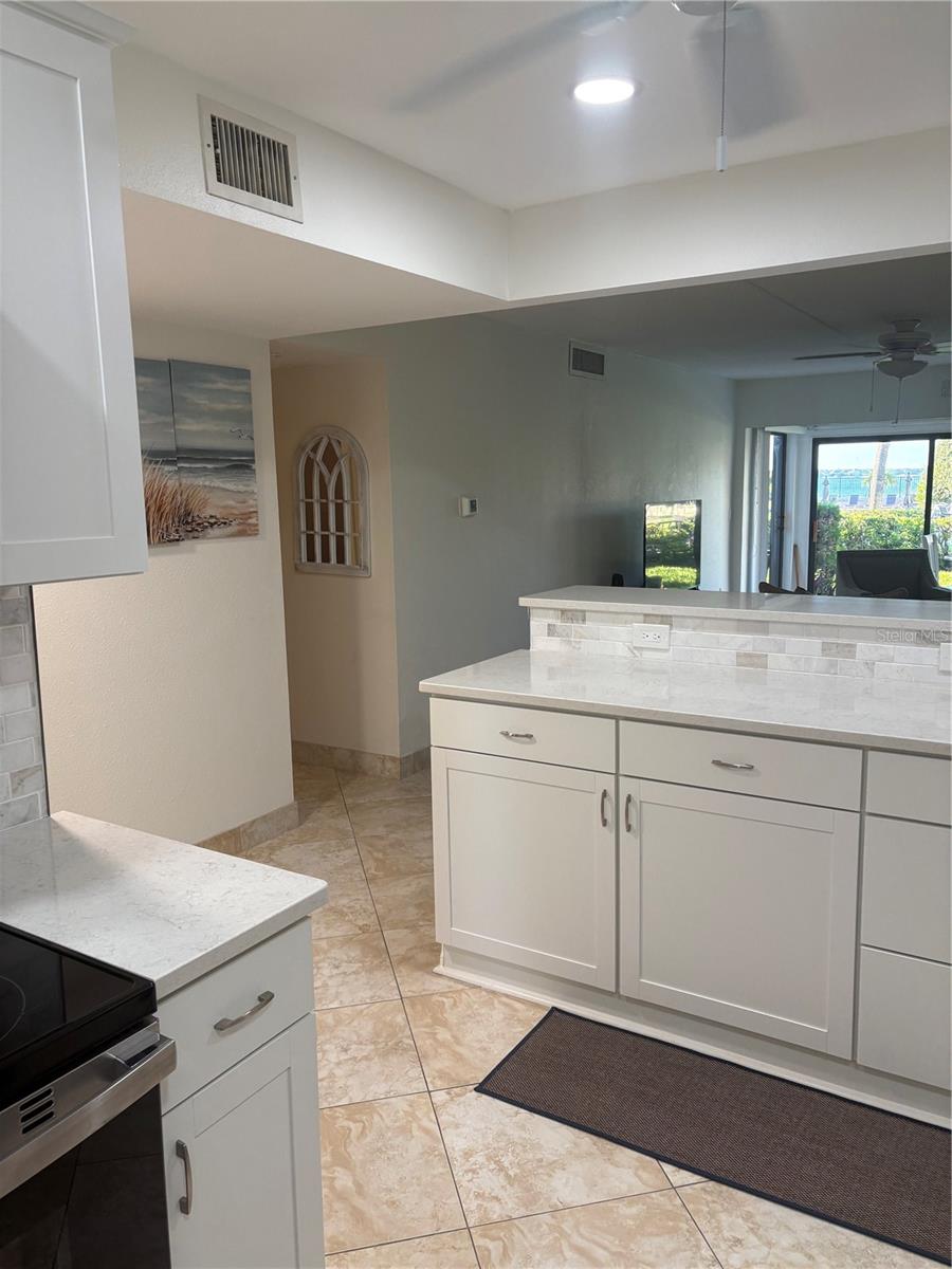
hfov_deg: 53.1
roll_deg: +1.1
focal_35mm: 26
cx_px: 476
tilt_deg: -8.1
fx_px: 953
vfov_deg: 67.3
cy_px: 634
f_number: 1.6
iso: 100
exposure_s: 1/120
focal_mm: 5.96
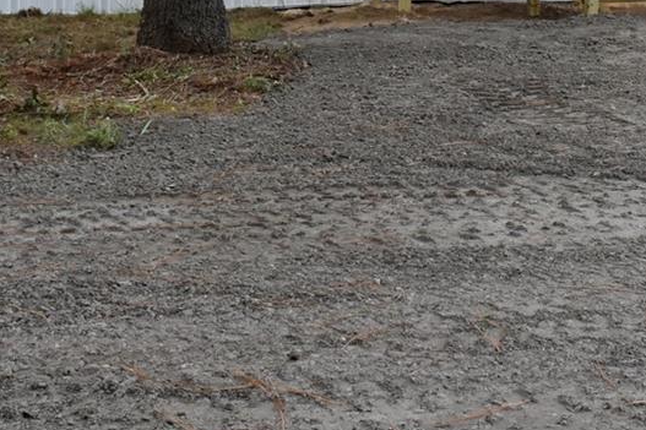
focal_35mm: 82
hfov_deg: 24.7
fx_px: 1471
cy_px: -65
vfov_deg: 16.1
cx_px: 409
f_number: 6.3
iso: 800
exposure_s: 1/160
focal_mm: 18
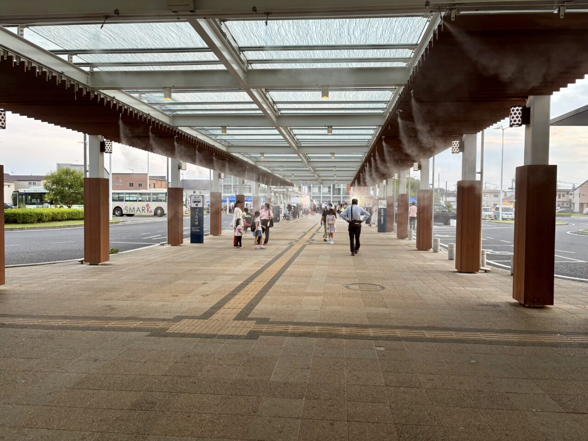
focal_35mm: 26
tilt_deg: -1.2
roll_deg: -0.9
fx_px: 442
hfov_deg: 67.3
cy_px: 220
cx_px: 294
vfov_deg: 53.1
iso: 100
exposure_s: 1/50
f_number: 1.6
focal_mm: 5.96
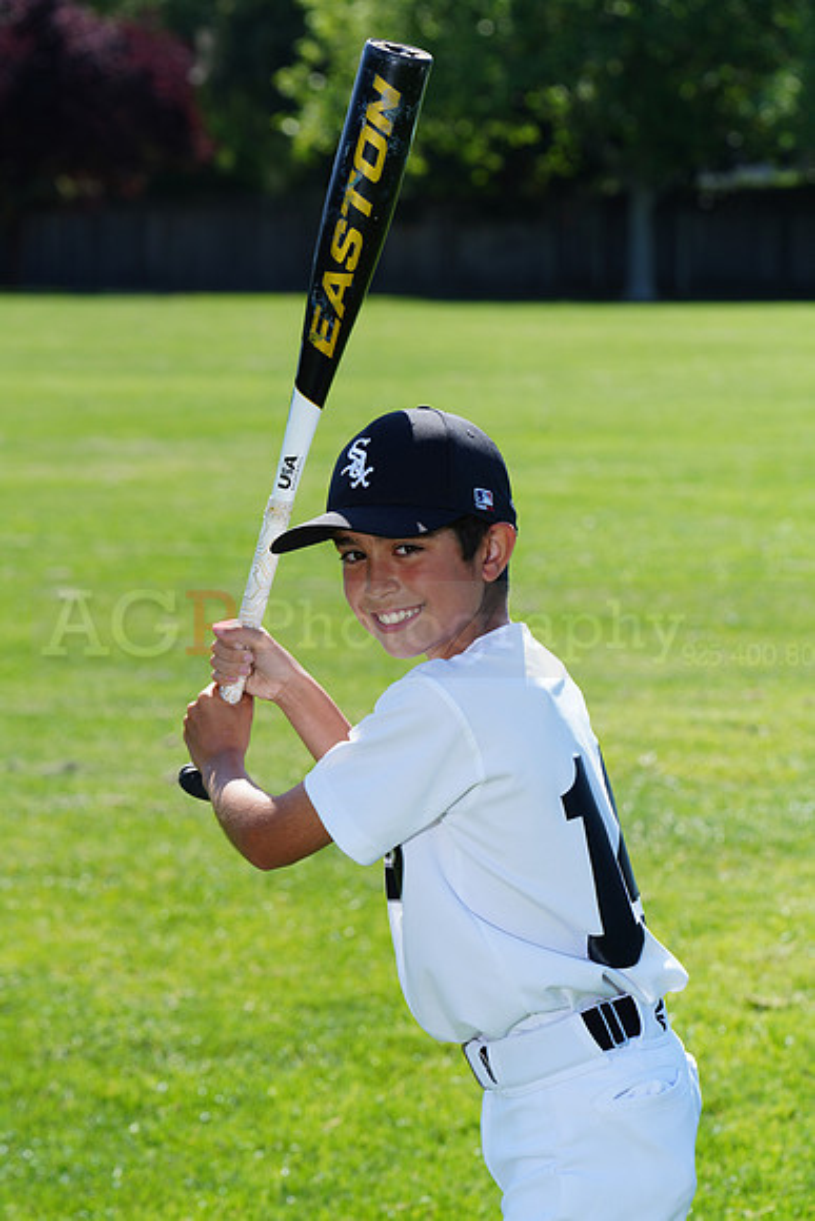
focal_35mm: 156
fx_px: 5294
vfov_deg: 13.2
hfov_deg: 8.8
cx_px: 408
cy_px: 610
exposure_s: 1/250
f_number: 9
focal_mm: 156
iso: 200
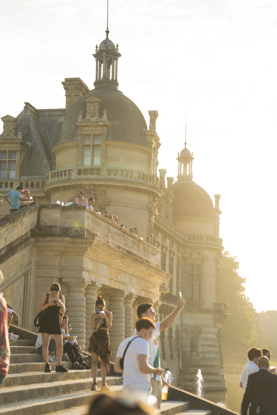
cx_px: 138
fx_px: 796
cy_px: 208
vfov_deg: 29.2
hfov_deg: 19.7
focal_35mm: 69
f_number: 2.8
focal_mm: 69
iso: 100
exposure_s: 1/800
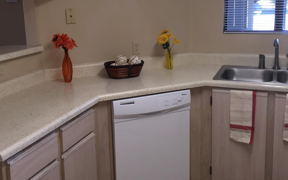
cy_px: 58
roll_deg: +1.9
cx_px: 121
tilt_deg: -9.7
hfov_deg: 45.1
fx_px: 345
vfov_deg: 29.0
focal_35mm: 44
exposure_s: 1/30
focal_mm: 4.15
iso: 50
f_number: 2.2
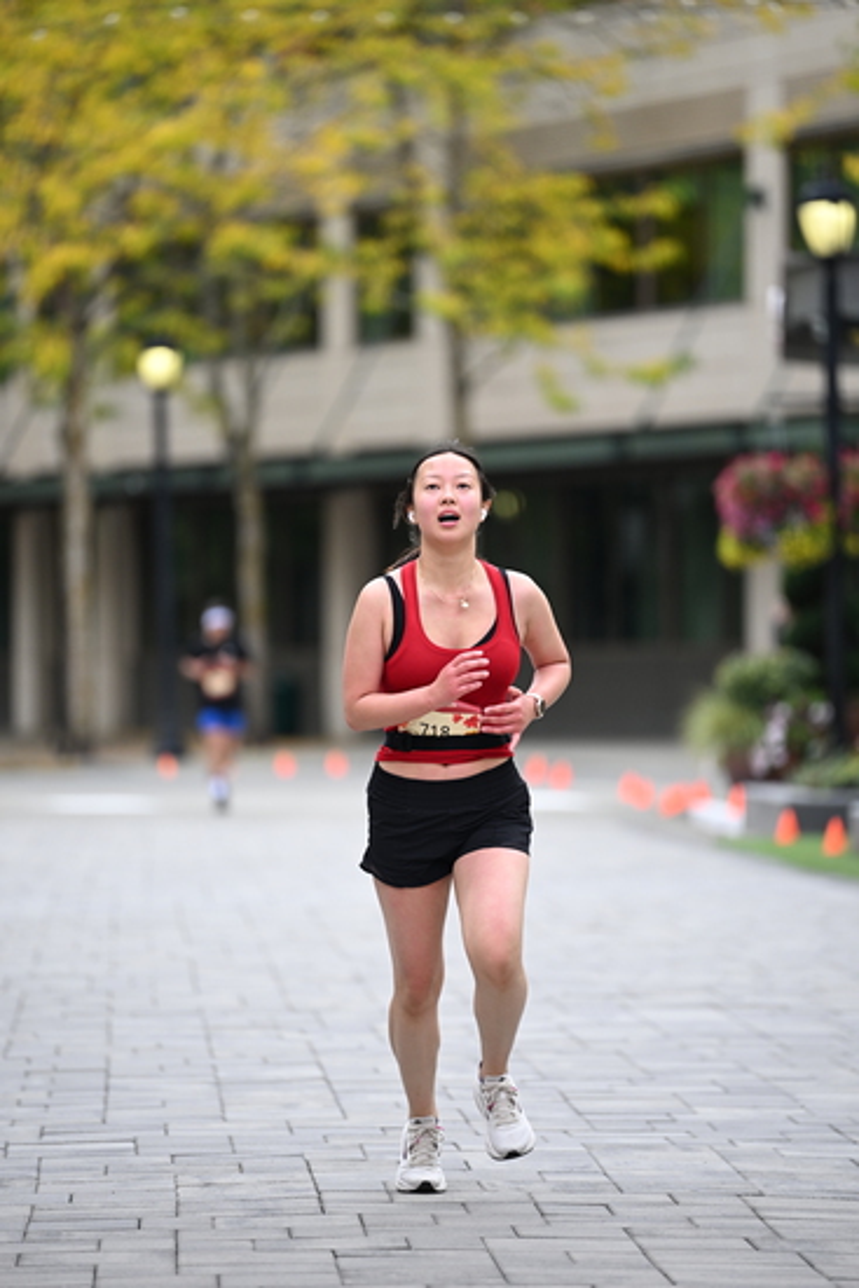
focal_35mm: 200
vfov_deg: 10.3
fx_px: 7153
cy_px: 644
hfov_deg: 6.9
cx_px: 430
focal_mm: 200
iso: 640
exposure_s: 1/2500
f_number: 2.8
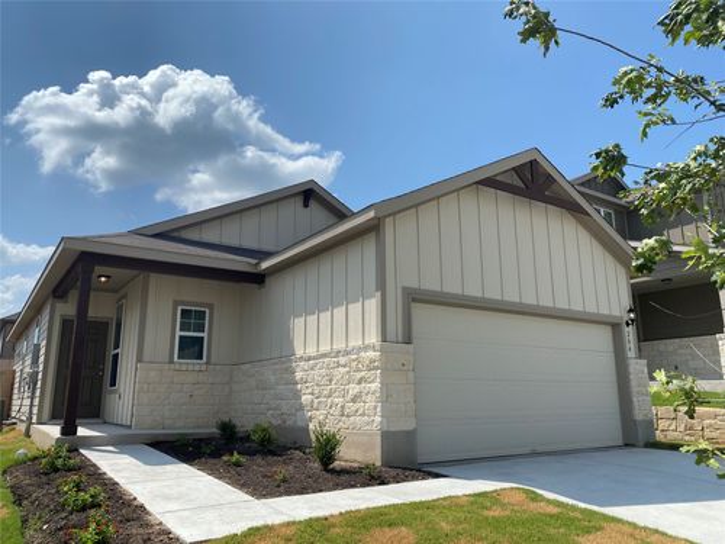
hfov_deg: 67.3
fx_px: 545
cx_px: 362
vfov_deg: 53.1
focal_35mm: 26
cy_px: 272
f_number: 1.8
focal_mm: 4.25
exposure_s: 1/3846
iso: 32
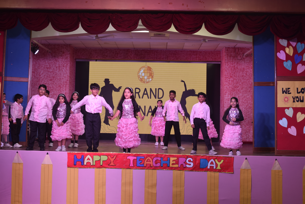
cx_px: 152
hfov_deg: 42.3
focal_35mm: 46
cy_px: 102
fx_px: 394
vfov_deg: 28.9
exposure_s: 1/100
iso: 400
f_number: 7.1
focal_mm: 31
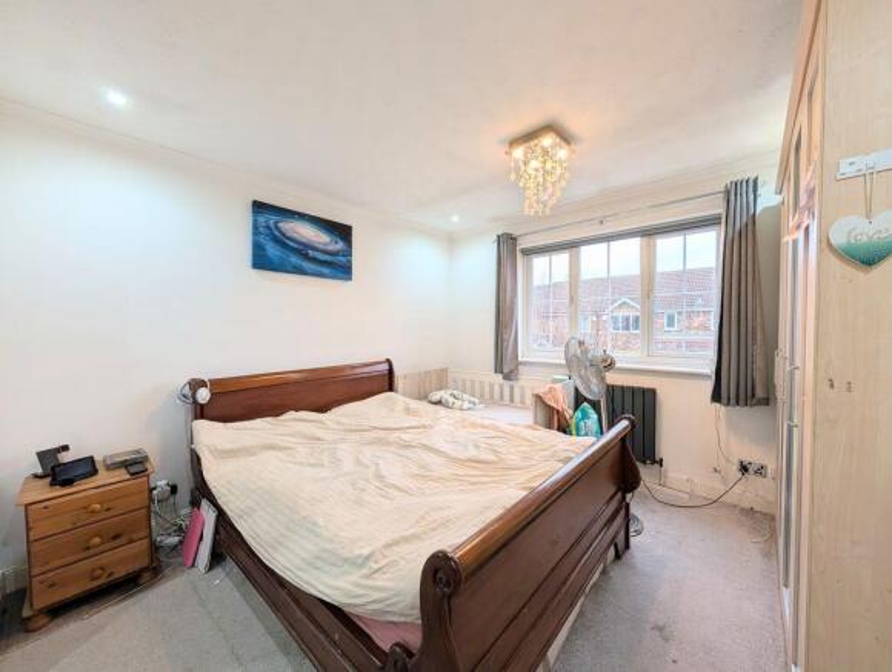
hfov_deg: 110.4
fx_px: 310
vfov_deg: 94.7
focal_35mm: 12
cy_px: 336
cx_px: 446
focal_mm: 2.02
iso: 75
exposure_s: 1/100
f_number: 1.7
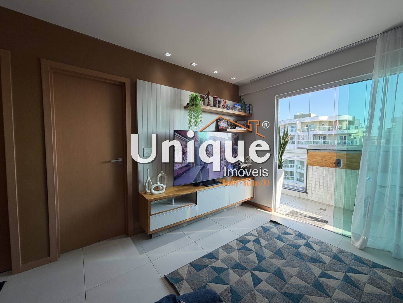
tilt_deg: -3.4
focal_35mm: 14
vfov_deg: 85.7
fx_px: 163
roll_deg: +0.5
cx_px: 202
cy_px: 152
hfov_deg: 102.1
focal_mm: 2.22
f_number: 2.2
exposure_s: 1/120
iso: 64
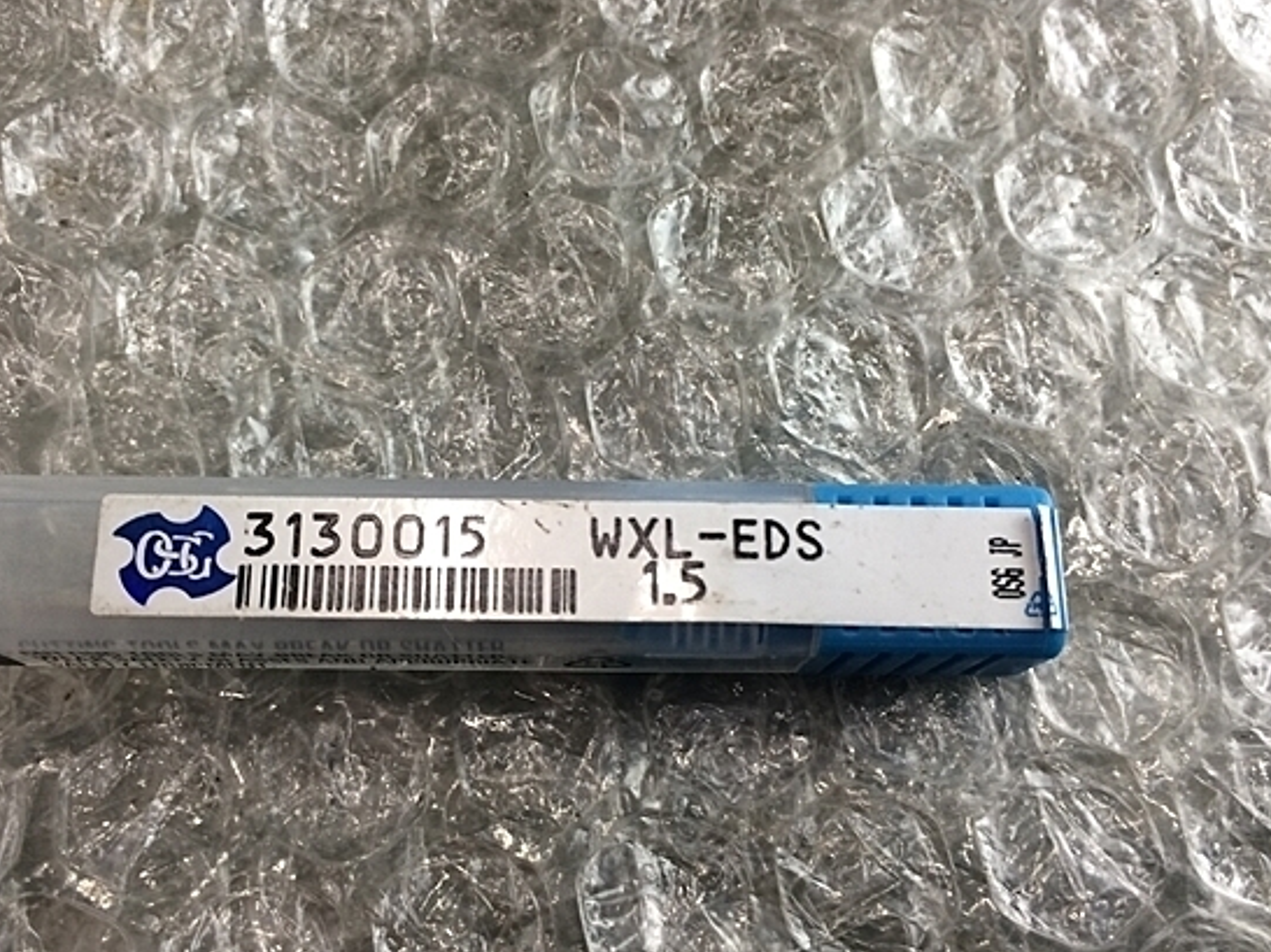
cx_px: 552
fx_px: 1248
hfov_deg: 53.8
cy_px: 493
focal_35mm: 34
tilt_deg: -76.0
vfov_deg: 41.8
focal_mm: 4.15
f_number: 2.2
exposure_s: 1/33
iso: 100
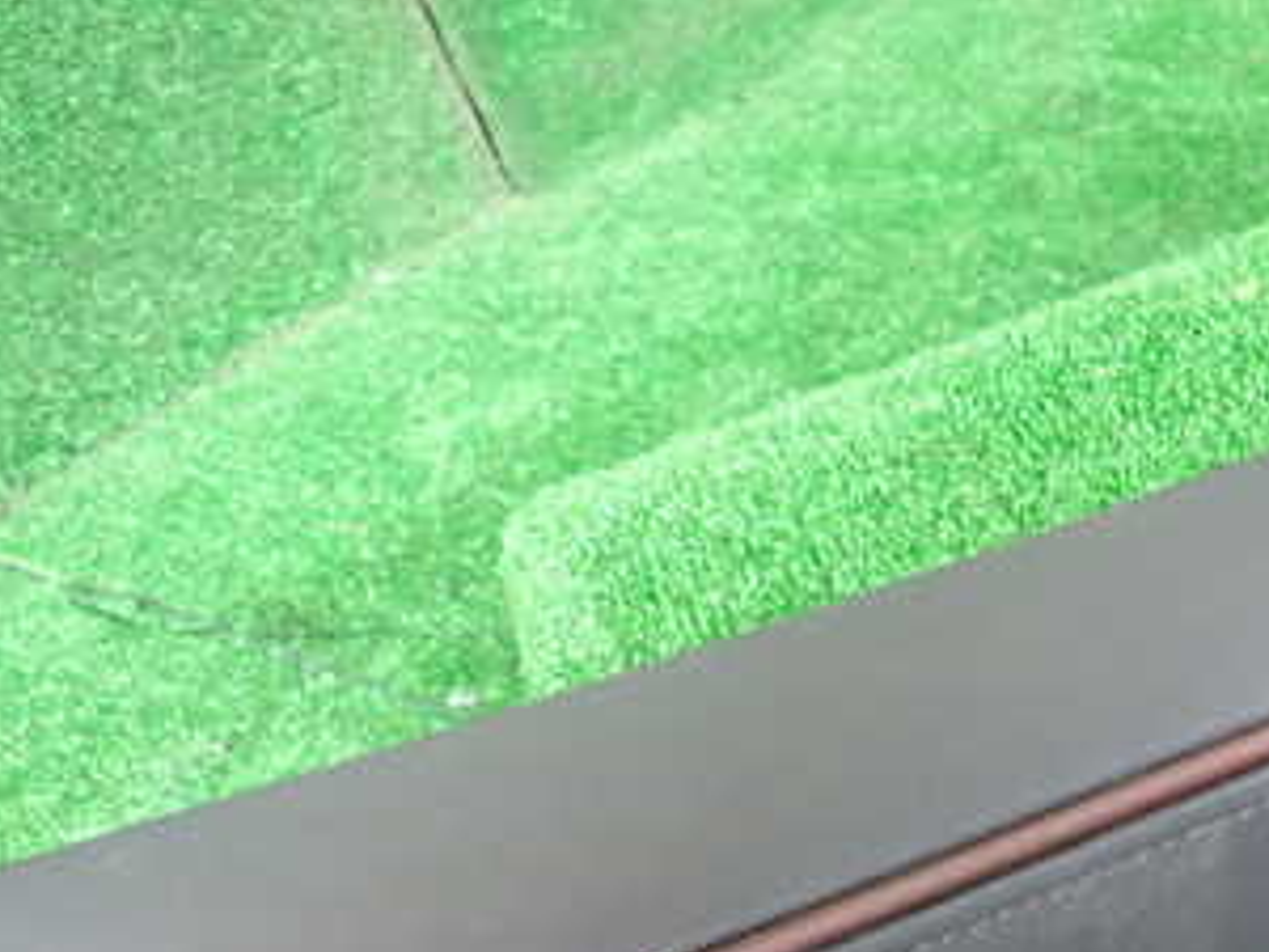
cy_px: 846
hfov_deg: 35.7
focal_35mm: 50
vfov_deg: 28.1
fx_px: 1833
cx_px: 1163
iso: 250
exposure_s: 1/30
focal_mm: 4.5
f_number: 2
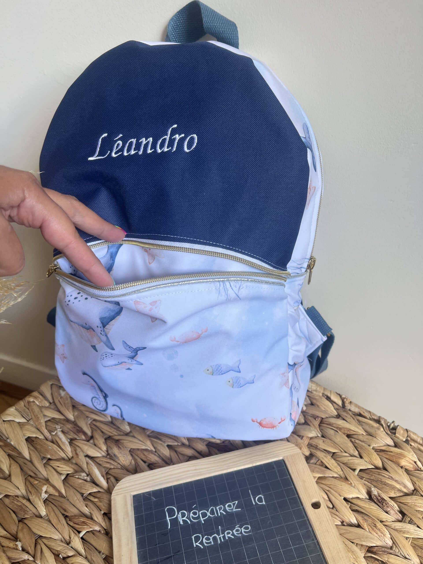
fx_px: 424
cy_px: 282
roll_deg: +3.6
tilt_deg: -36.7
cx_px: 212
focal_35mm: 26
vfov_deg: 67.3
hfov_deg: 53.1
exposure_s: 1/121
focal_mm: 5.7
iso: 40
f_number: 1.5
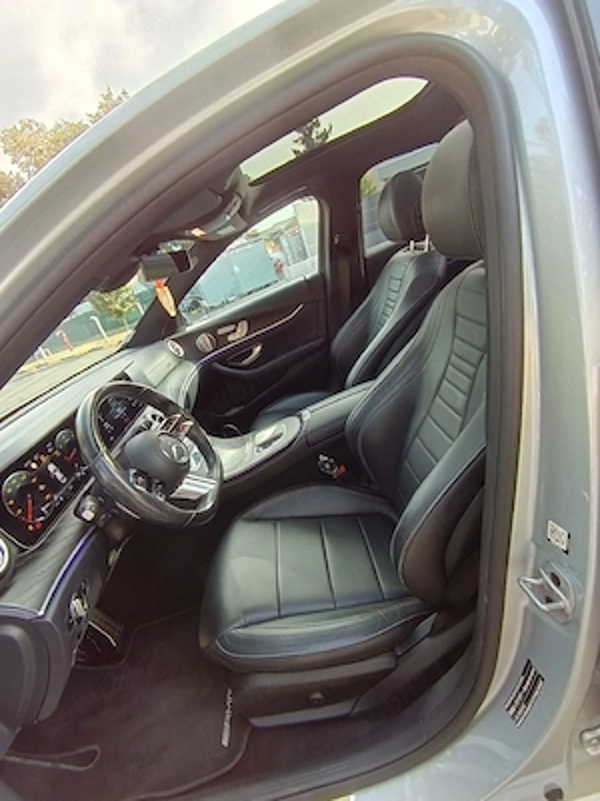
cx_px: 300
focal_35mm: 17
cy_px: 400
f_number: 2.2
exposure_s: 1/60.2
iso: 217
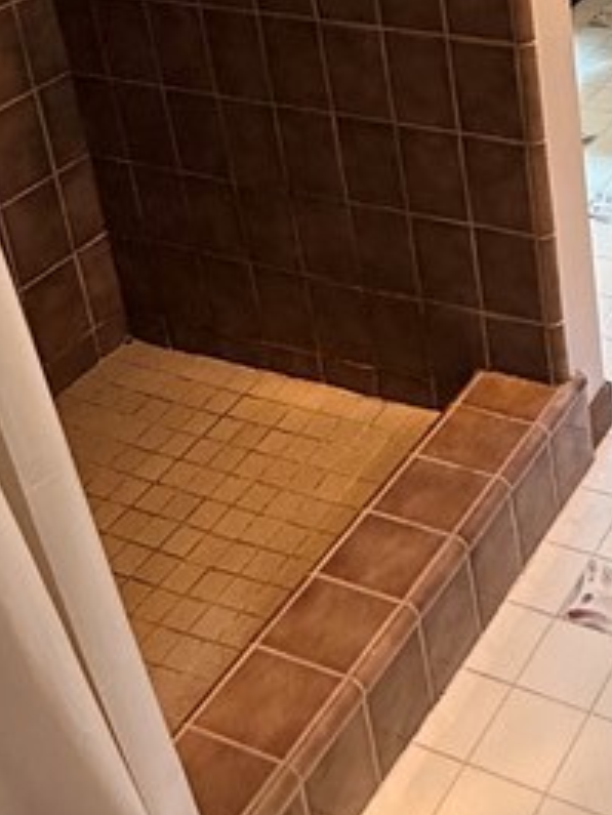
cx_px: 704
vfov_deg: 31.9
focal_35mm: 54
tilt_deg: -19.7
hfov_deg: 24.8
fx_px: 1272
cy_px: -55
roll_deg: +2.9
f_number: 2.2
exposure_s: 1/120
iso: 125
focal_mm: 2.22
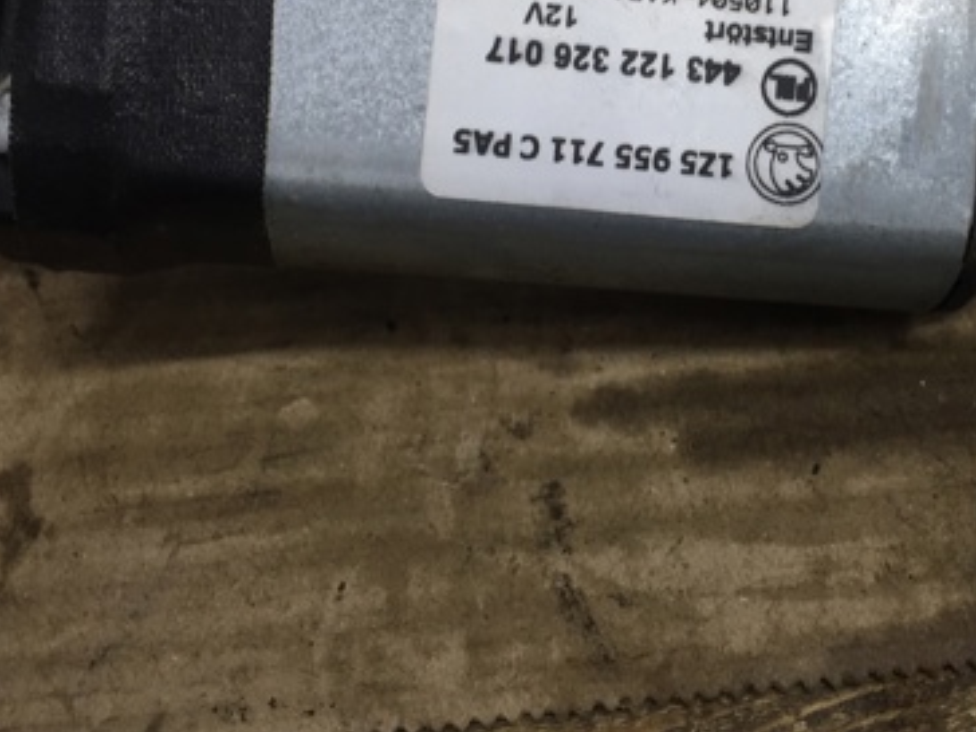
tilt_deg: -48.1
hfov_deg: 36.6
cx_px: 727
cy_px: 91
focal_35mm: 51
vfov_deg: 27.6
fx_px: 1438
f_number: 2.2
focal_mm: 4.15
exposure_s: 1/50
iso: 40
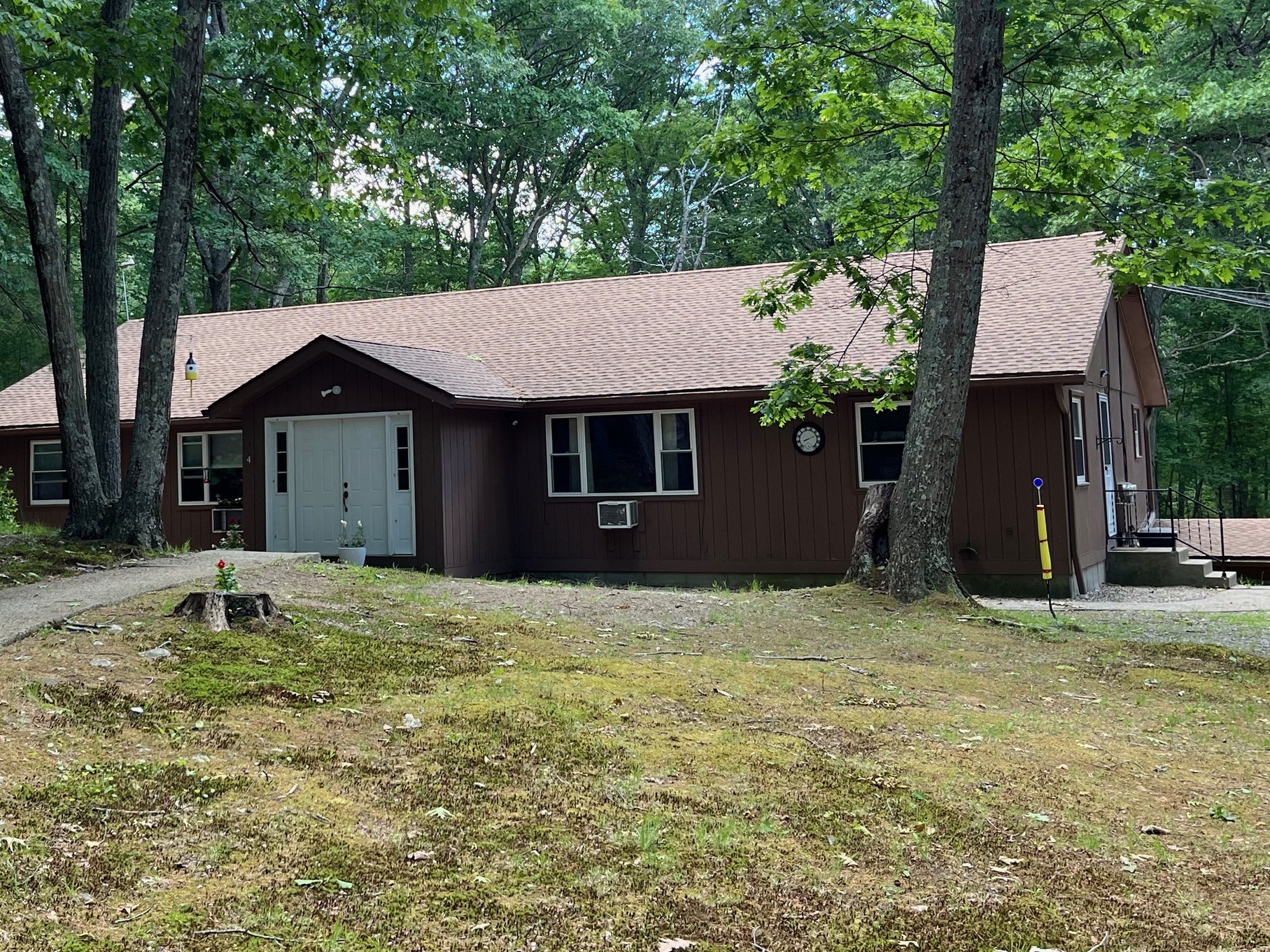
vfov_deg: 32.6
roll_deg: +1.4
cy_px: 325
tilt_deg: +5.0
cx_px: 423
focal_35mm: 44
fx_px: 1614
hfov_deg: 42.4
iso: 50
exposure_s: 1/182
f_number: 1.6
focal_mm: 5.1
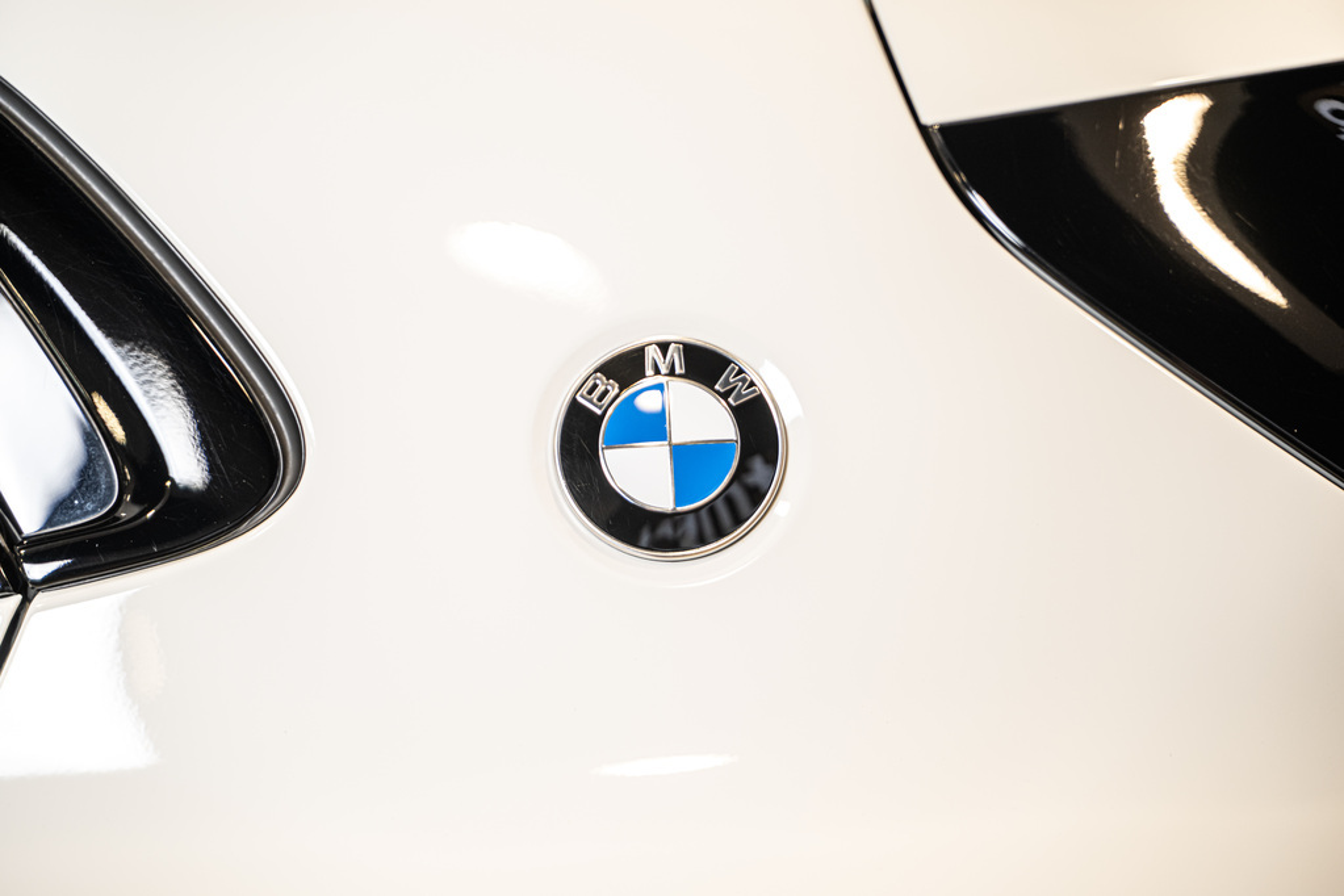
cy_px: 448
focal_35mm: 75
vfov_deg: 18.2
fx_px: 2800
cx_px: 672
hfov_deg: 27.0
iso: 500
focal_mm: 75
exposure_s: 1/160
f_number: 2.8
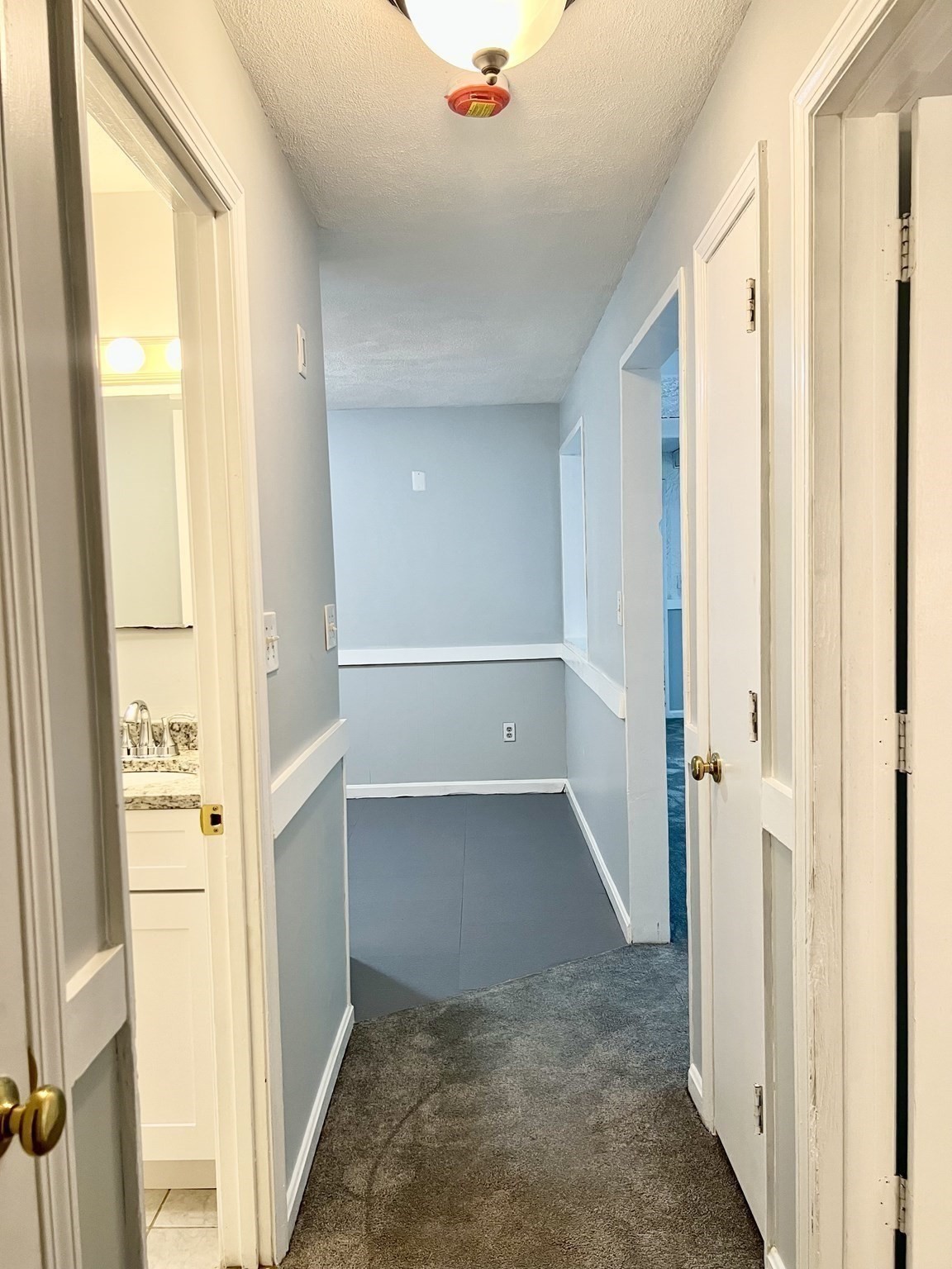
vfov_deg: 67.3
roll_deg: +1.2
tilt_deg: -2.8
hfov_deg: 53.1
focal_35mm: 26
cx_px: 476
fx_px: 953
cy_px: 634
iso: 100
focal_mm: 5.7
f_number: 1.5
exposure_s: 1/60
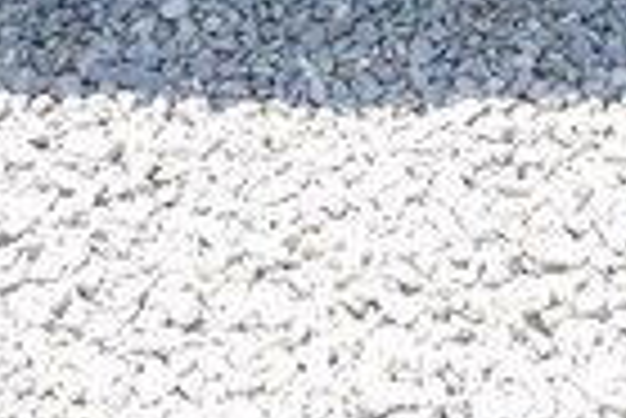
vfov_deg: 10.9
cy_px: -638
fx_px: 1810
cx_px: 446
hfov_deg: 19.5
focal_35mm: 104
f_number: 1.9
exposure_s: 1/431
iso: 40
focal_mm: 3.7
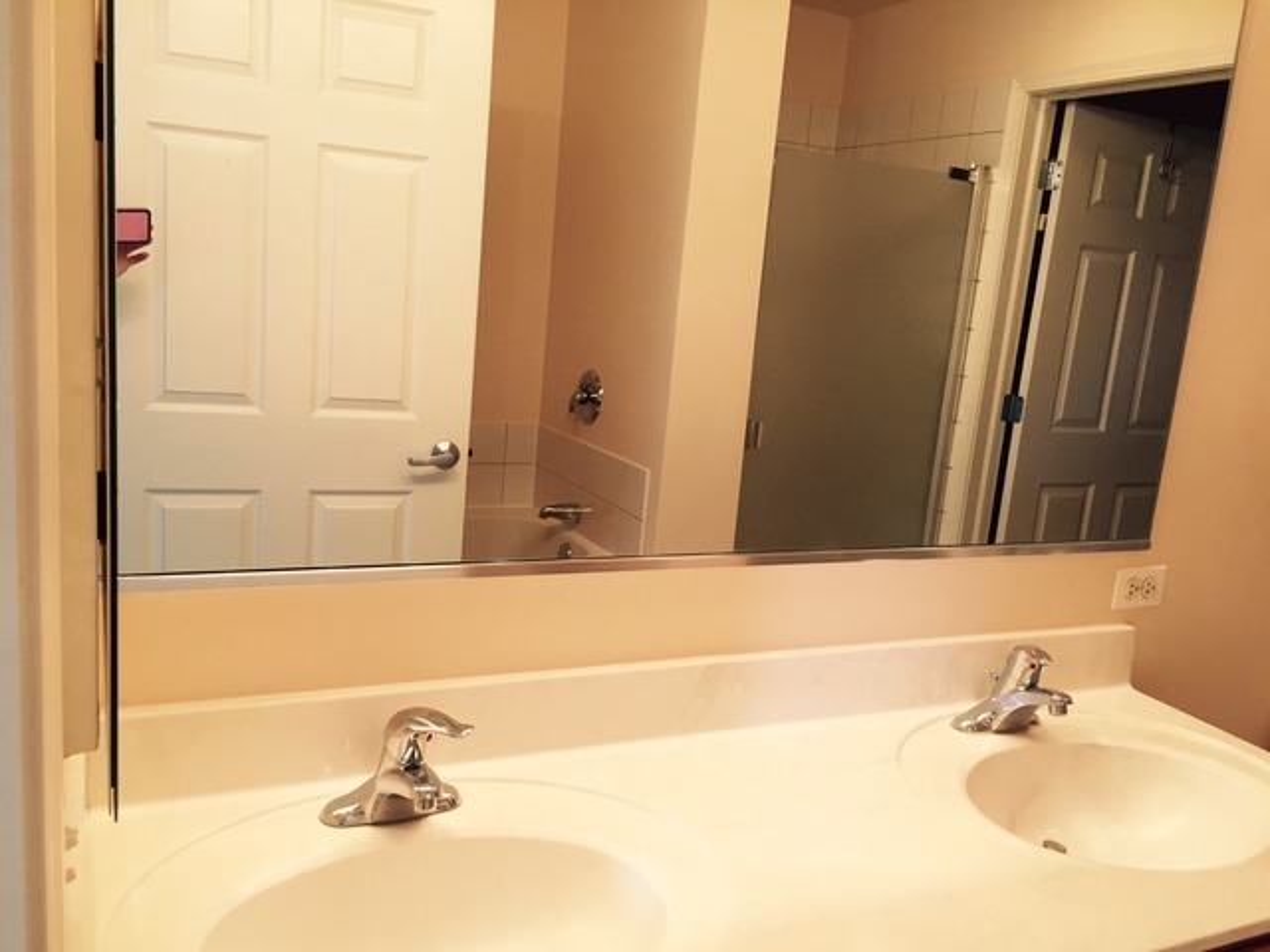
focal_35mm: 29
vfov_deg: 48.2
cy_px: 476
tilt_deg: -9.8
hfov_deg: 61.7
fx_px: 1064
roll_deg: -5.8
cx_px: 635
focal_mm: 4.15
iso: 50
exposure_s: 1/33
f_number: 2.2
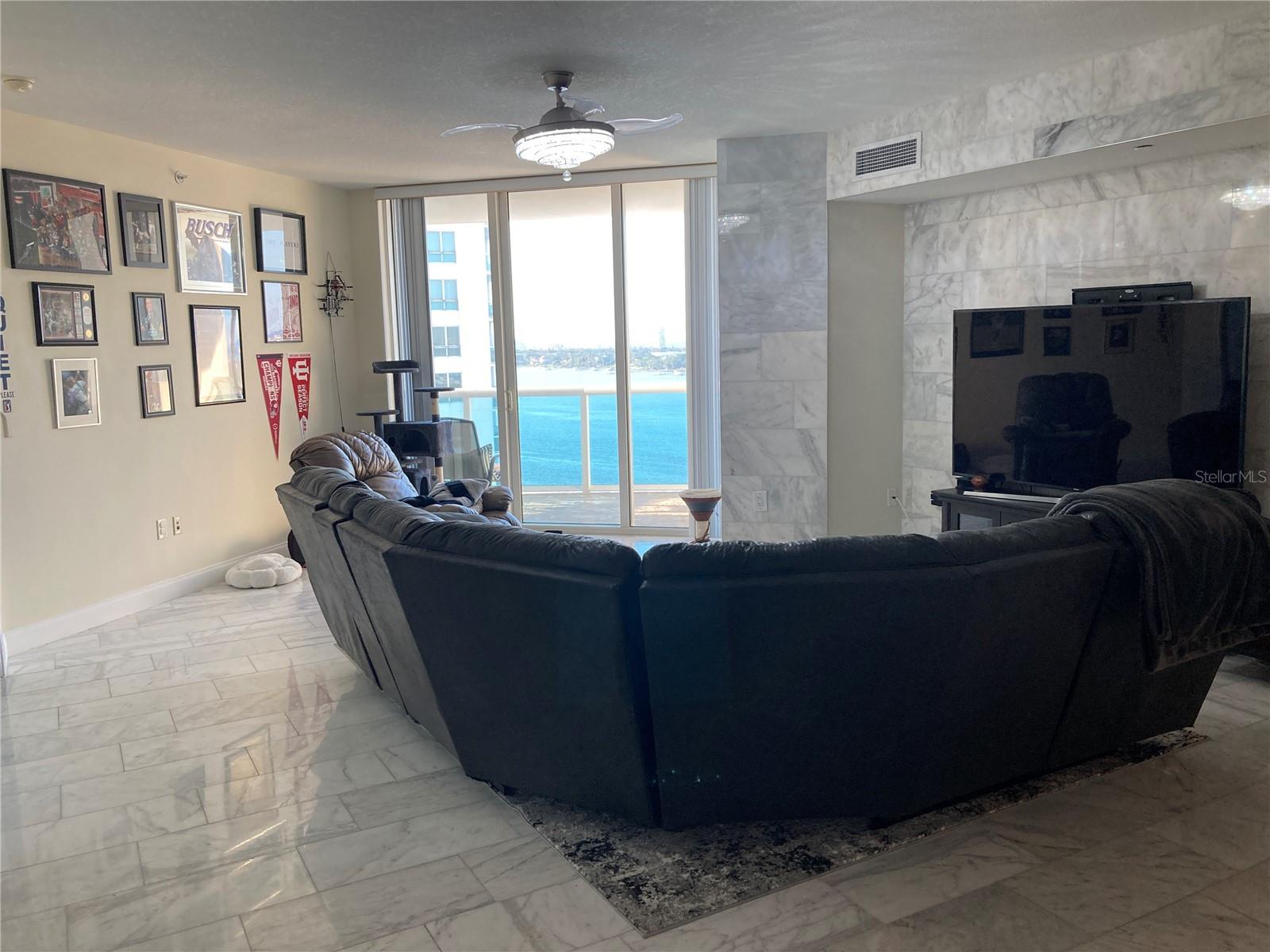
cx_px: 635
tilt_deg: -5.8
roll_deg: +0.5
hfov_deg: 63.4
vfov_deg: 49.7
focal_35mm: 28
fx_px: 1027
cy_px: 476
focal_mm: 3.99
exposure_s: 1/120
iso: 80
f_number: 1.8
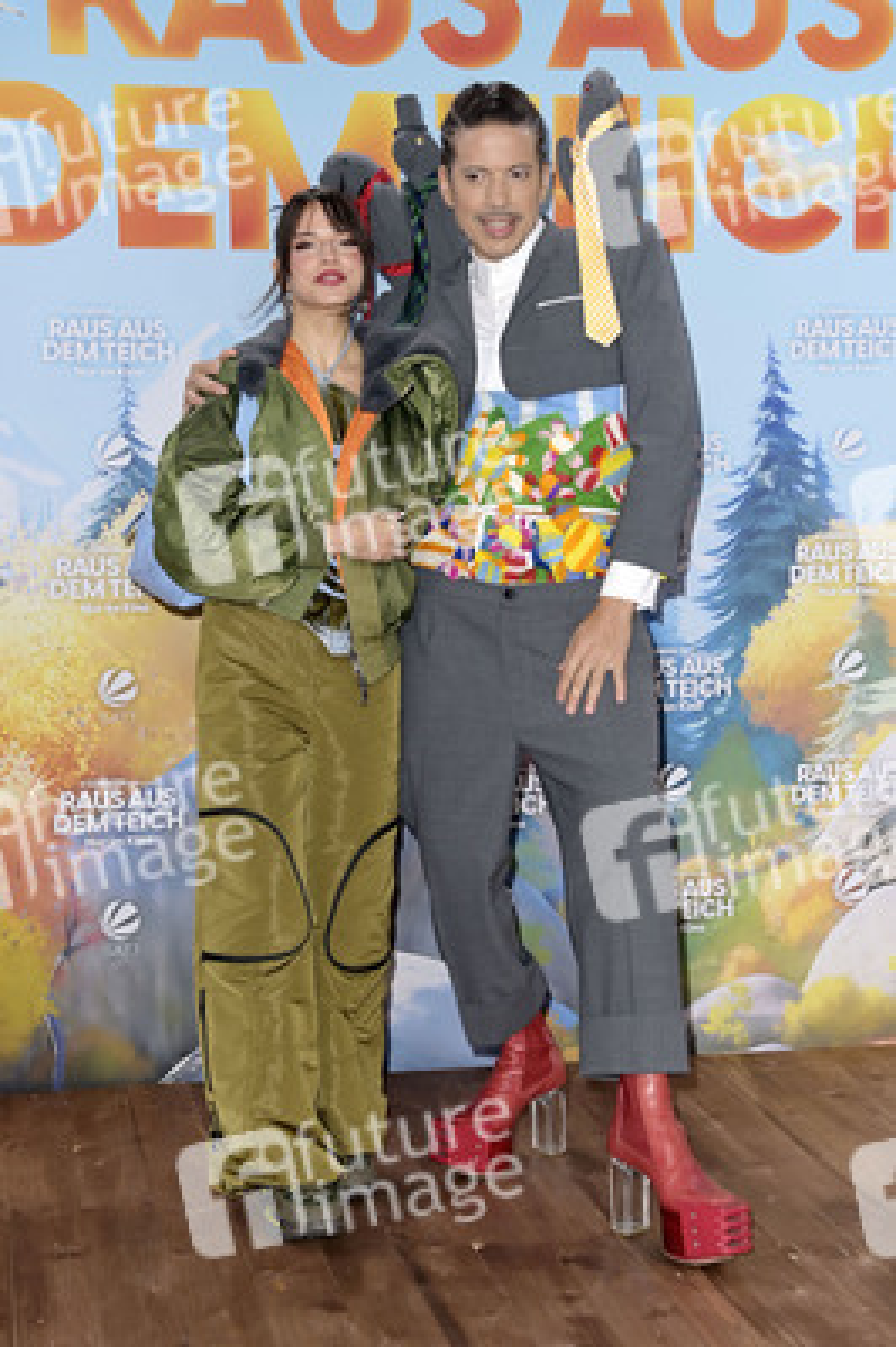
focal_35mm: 56
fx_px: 2094
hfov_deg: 24.2
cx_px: 448
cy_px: 674
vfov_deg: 35.7
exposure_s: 1/250
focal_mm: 56
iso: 640
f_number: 5.6
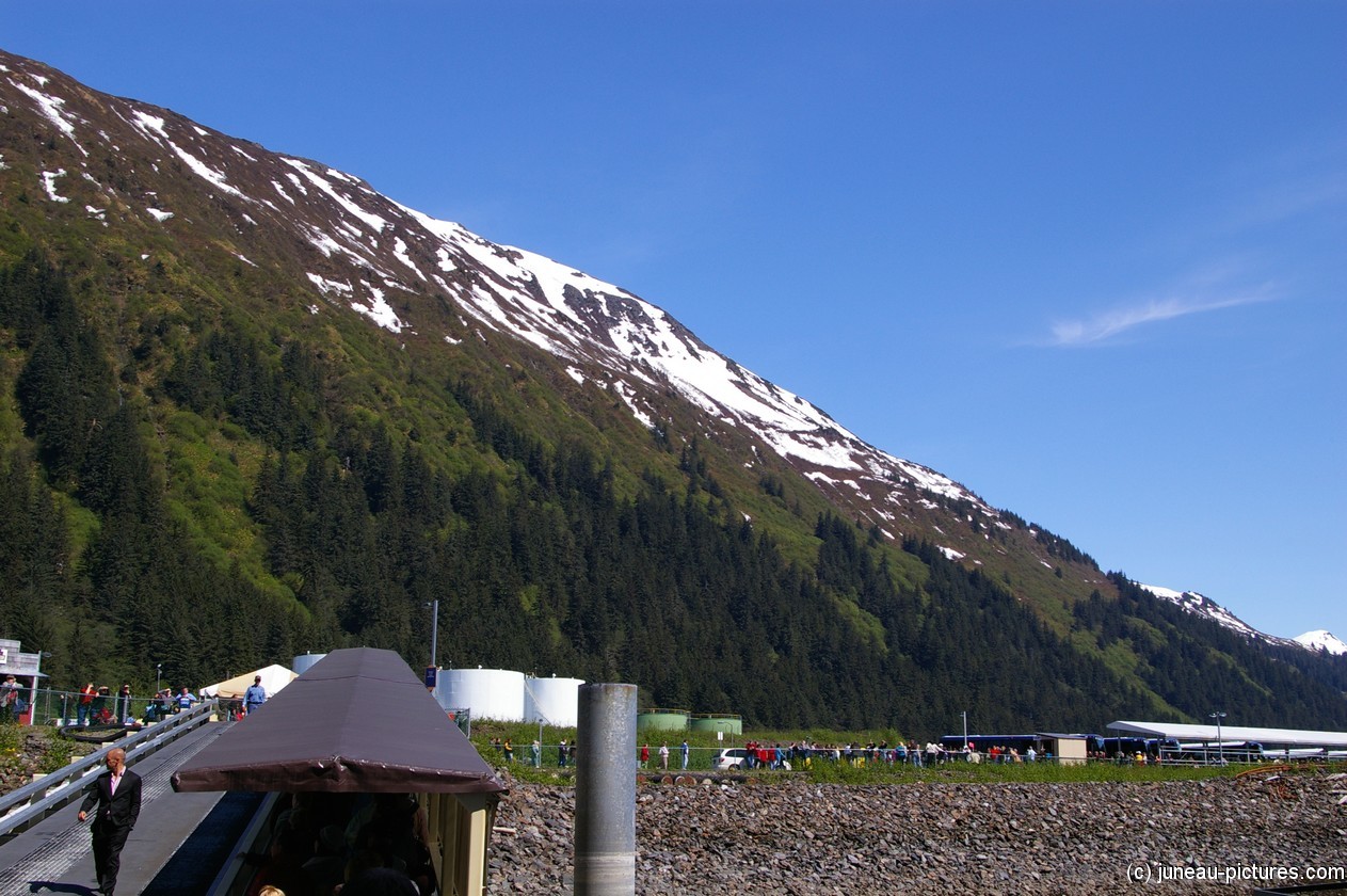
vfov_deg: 34.2
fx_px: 1458
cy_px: 448
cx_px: 674
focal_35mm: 39
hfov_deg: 49.6
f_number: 13
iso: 200
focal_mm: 26
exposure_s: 1/250
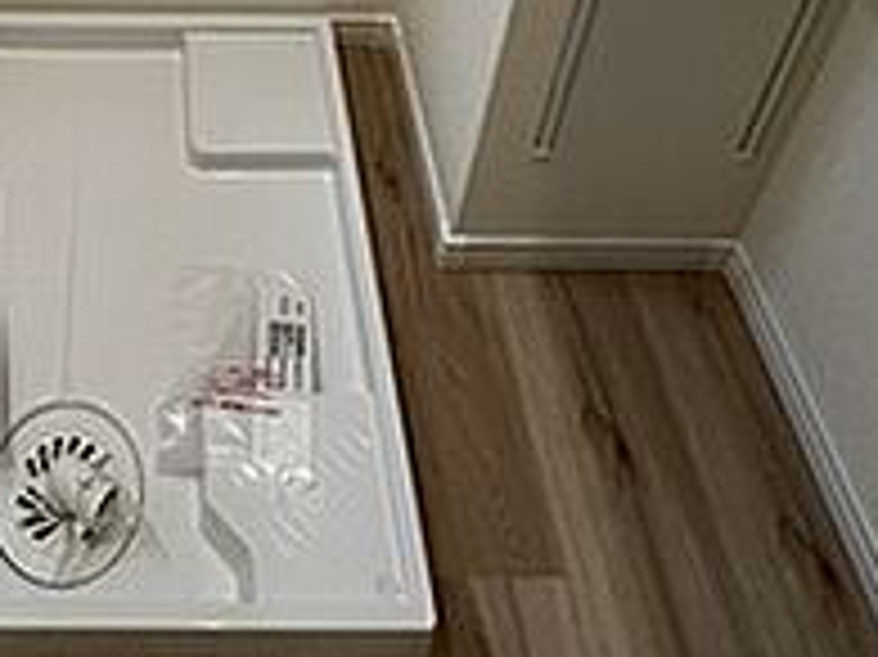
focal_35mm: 46
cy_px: -378
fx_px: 1166
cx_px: 144
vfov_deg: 23.6
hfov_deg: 39.2
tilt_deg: -29.5
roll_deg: -1.4
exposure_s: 1/120
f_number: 2.2
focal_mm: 2.22
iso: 200
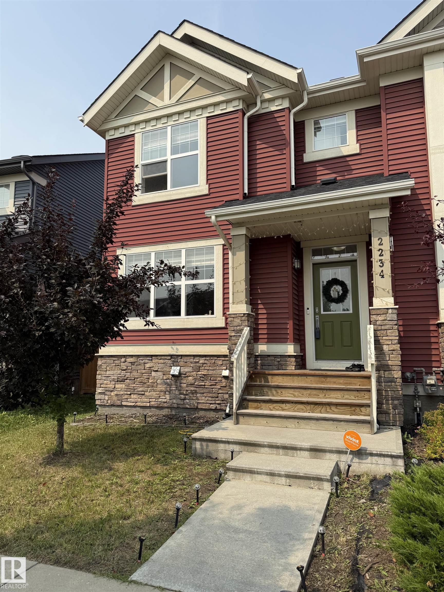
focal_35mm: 24
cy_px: 296
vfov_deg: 71.6
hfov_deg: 56.8
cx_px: 222
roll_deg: +1.3
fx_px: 410
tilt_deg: +8.3
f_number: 1.78
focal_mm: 6.76
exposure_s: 1/4167
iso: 80
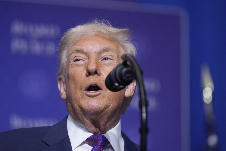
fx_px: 1494
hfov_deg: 8.6
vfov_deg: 5.8
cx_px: 113
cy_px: 76
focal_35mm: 238
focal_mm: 159
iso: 1000
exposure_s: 1/500
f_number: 2.8
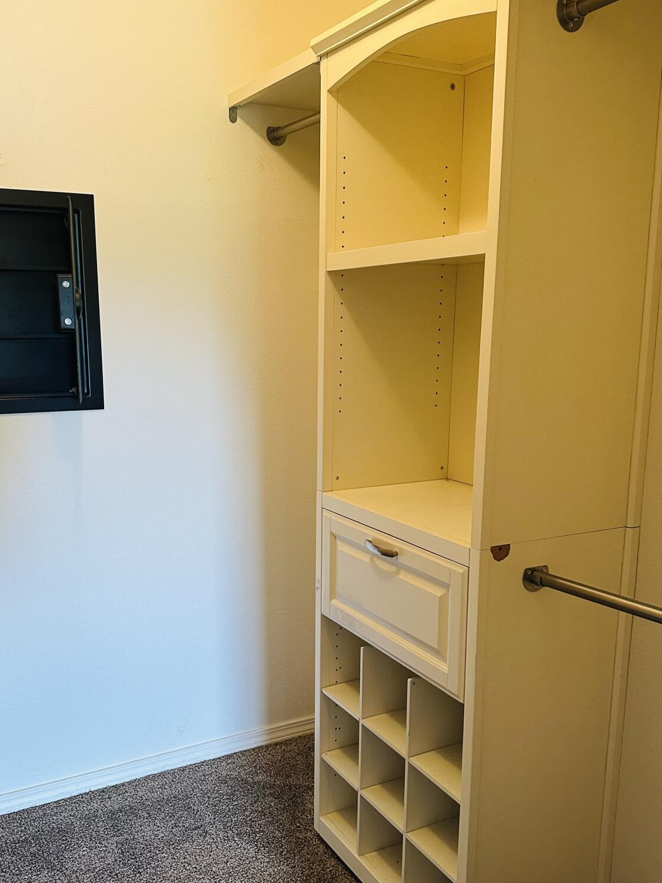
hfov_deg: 44.1
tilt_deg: -10.5
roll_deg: -0.9
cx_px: 291
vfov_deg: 56.8
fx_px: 816
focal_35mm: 32
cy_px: 473
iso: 400
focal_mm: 6.86
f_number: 1.78
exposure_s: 1/60
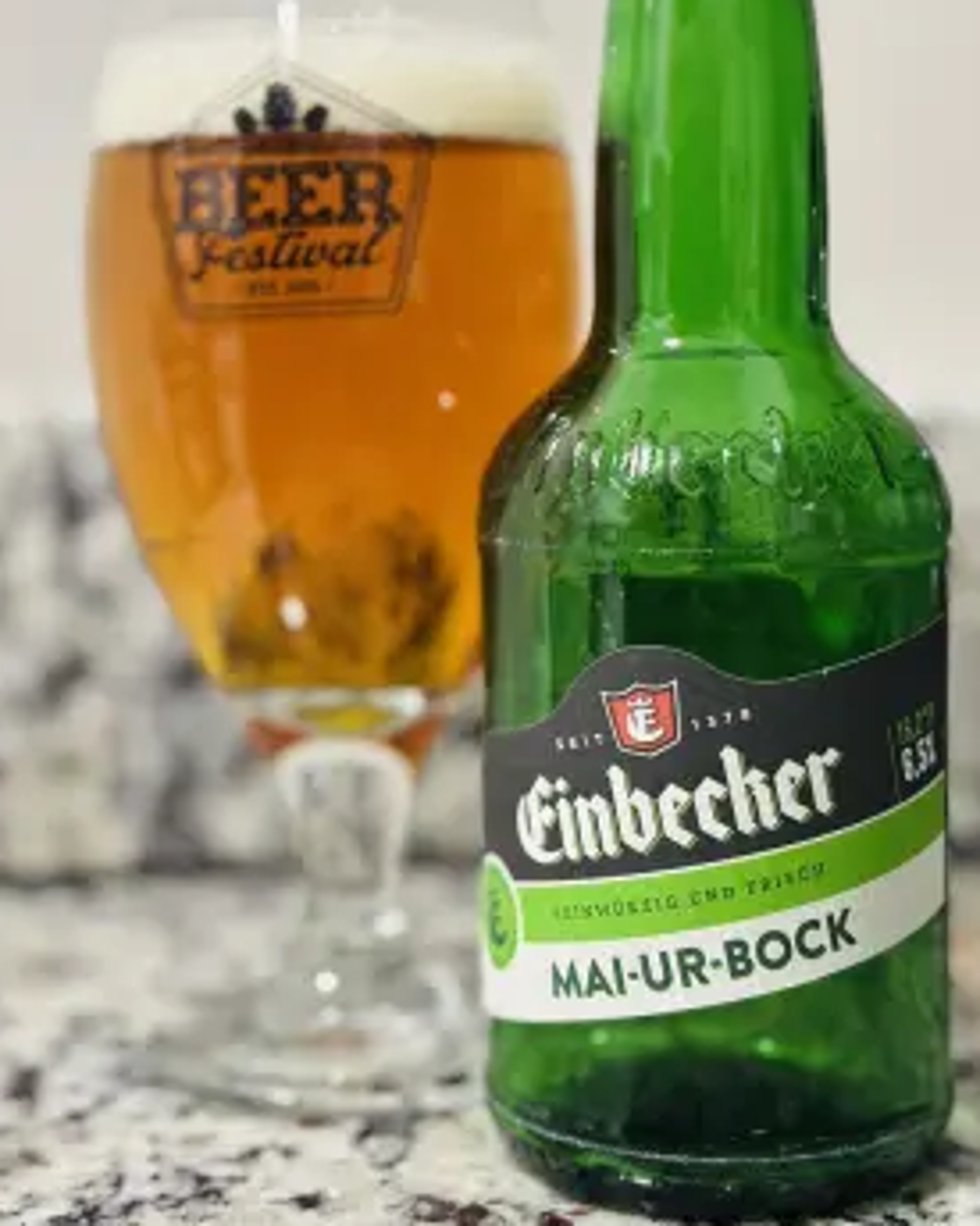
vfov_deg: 31.9
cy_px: 531
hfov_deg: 25.8
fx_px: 2140
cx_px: 510
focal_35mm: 59
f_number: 1.6
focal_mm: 5.96
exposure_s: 1/40
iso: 320
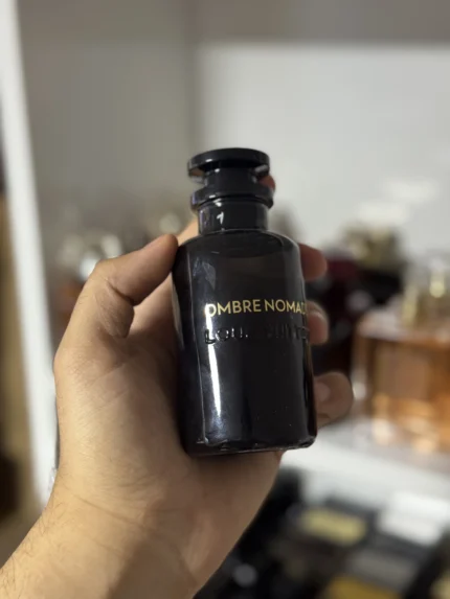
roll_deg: +0.1
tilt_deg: -19.5
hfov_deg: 30.3
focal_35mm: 48
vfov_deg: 39.6
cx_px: 225
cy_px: 300
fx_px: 832
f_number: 1.78
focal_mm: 6.76
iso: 200
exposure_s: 1/50
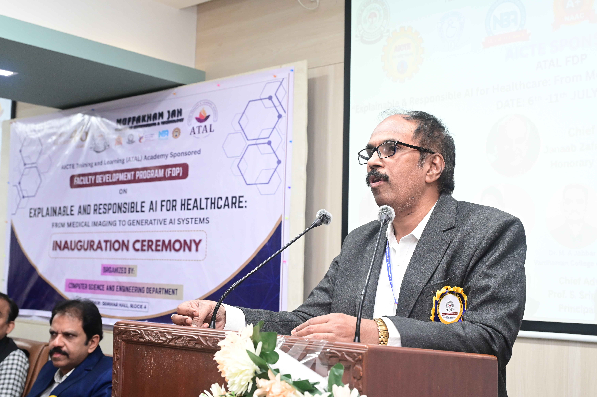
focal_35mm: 44
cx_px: 298
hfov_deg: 44.5
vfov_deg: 30.5
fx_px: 729
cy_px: 198
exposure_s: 1/125
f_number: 6.3
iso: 5000
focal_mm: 44
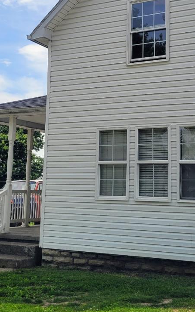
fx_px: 485
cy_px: 83
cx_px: 130
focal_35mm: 57
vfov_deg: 35.0
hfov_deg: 22.6
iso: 40
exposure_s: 1/3177
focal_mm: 5.4
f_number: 1.8
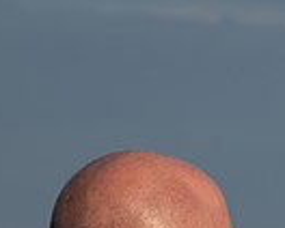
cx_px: 575
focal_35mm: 591
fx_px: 4992
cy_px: 281
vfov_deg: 2.6
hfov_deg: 3.2
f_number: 8
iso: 200
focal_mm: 105
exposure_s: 1/800
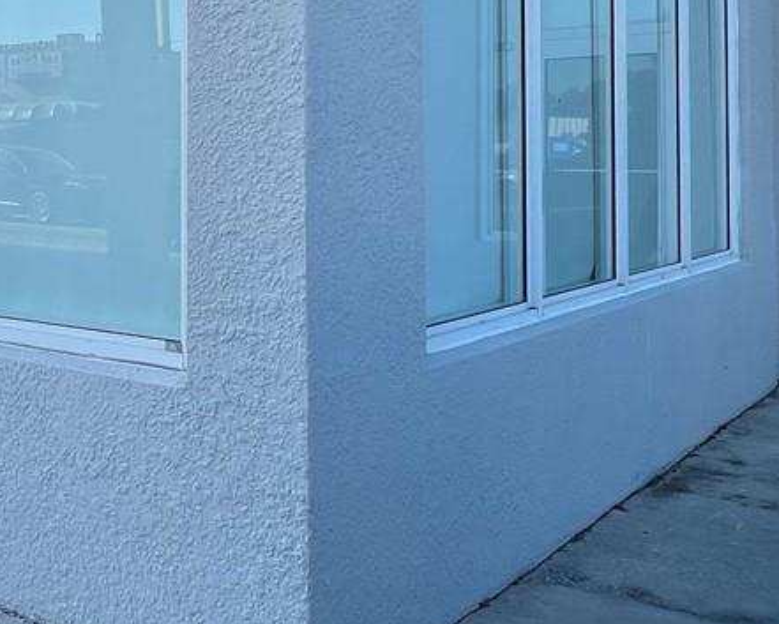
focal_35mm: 46
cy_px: 120
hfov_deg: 37.2
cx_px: 49
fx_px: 1061
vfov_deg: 31.8
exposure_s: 1/612
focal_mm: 1.57
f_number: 1.8
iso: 32
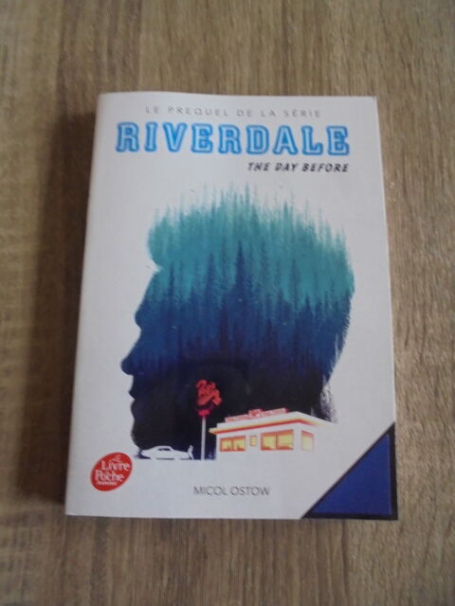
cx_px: 228
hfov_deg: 53.1
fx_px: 456
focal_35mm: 26
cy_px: 303
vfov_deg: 67.3
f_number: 3.5
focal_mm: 4.6
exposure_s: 1/8
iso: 400
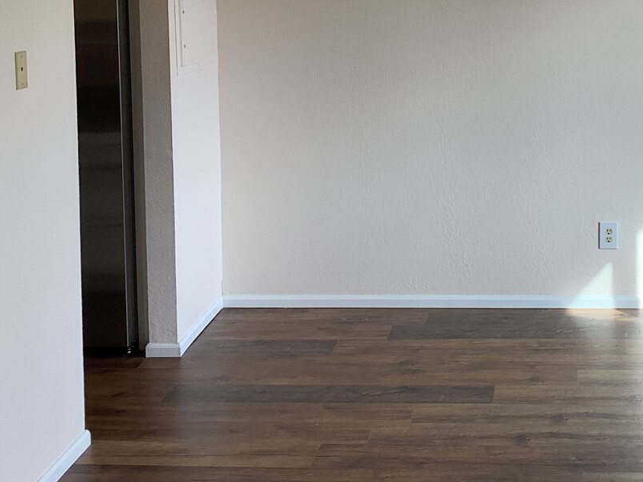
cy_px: 59
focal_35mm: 62
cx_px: 513
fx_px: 1152
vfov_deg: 23.1
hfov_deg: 30.5
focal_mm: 3.3
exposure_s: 1/120
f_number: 2.4
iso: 40
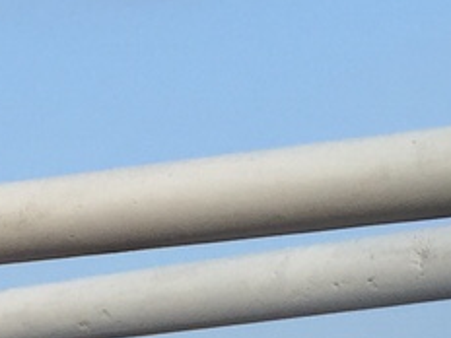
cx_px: -527
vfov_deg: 7.1
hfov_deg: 9.0
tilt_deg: +5.5
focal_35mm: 204
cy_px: 592
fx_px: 2658
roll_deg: +1.7
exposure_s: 1/549
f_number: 2.2
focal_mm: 4.15
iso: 32
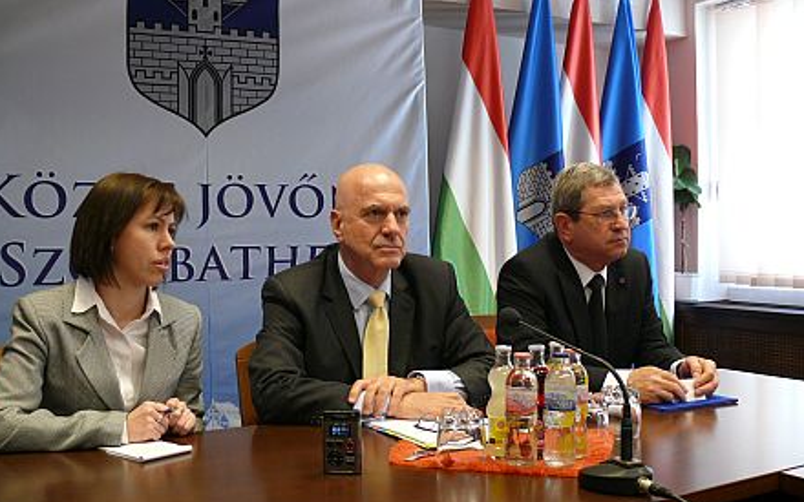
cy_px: 277
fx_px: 833
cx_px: 400
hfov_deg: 51.5
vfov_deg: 33.6
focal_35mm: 38
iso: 160
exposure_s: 1/30
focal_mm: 7.4
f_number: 2.8
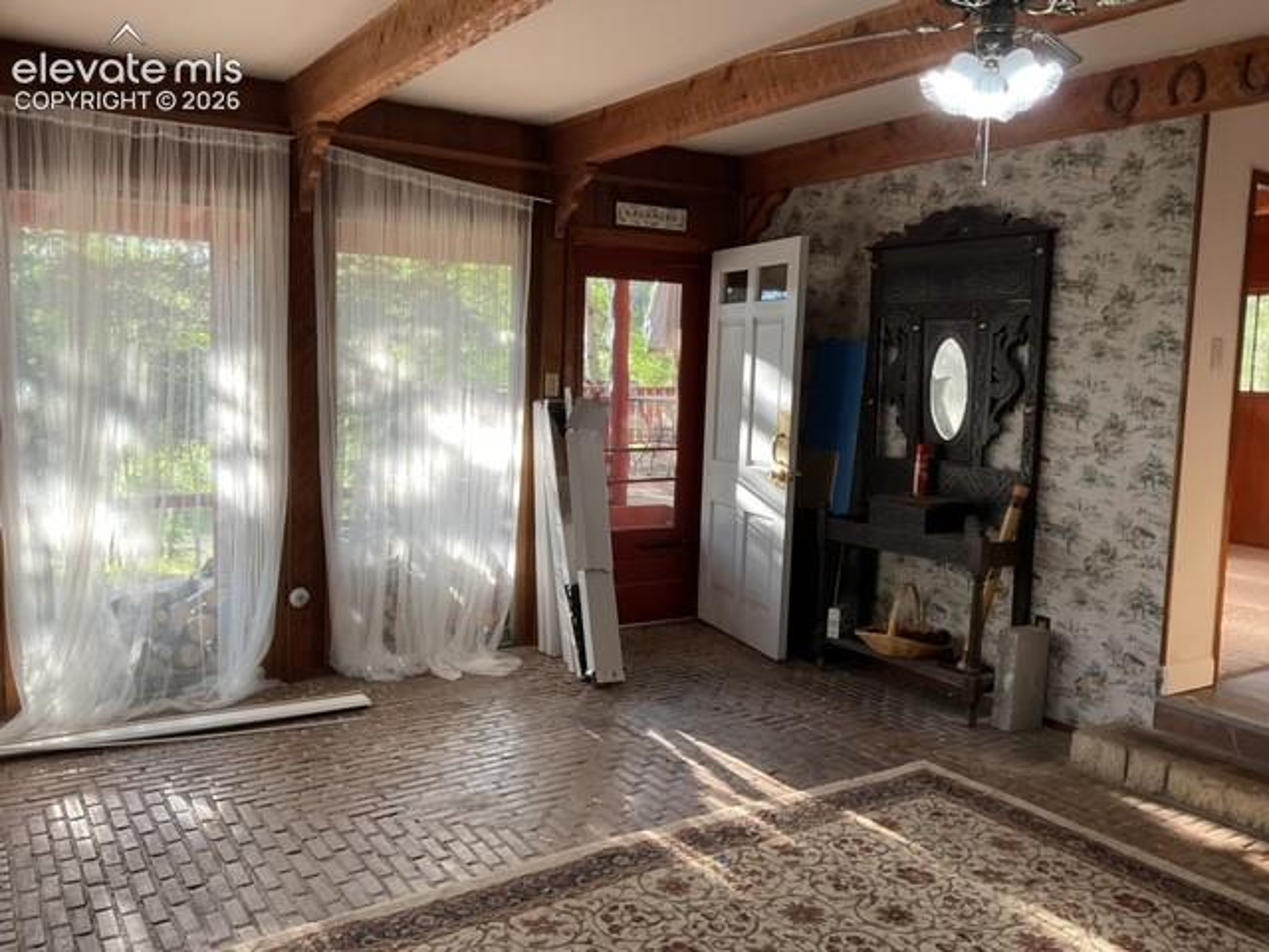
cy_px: 476
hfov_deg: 61.7
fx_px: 1063
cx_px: 634
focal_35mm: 29
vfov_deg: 48.2
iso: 40
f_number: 1.8
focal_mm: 3
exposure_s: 1/60
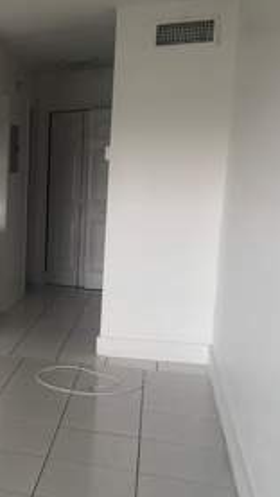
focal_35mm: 49
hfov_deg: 21.0
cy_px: 278
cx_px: -131
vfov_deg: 42.0
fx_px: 646
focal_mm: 5.96
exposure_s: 1/56
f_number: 1.6
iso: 500
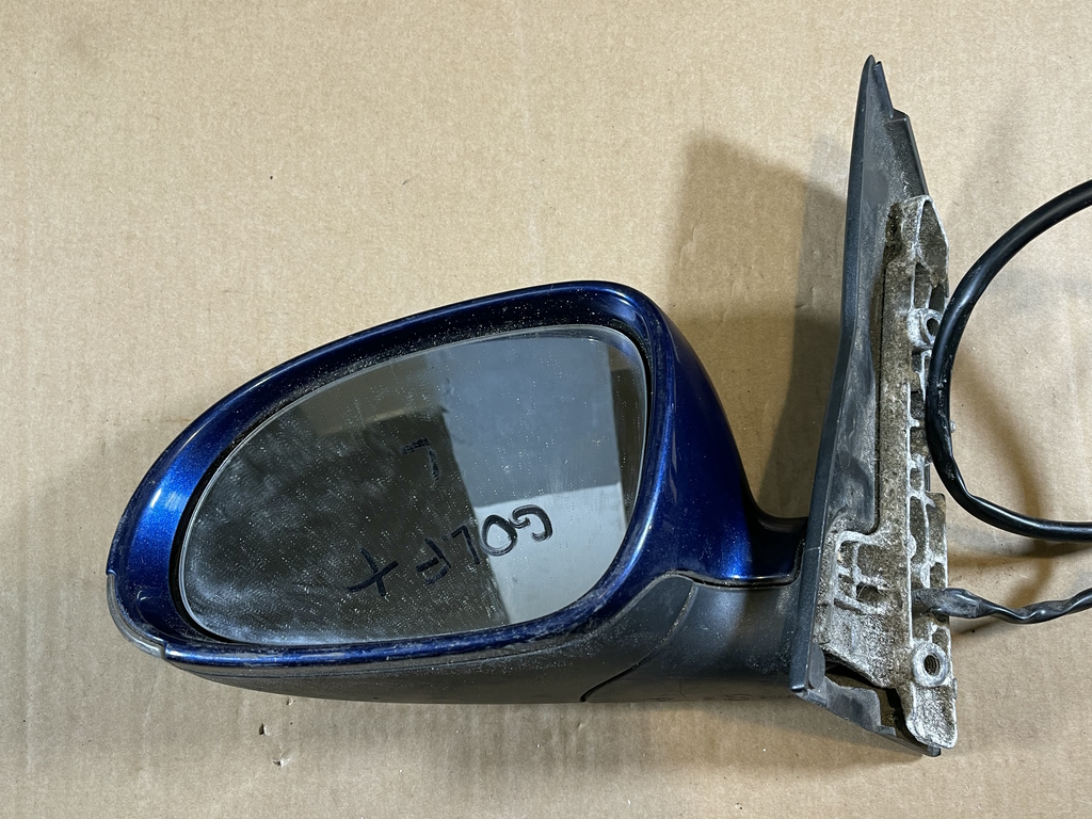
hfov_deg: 67.3
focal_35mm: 26
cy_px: 410
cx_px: 546
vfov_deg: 53.1
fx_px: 820
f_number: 1.6
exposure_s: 1/50
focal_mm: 5.1
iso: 125
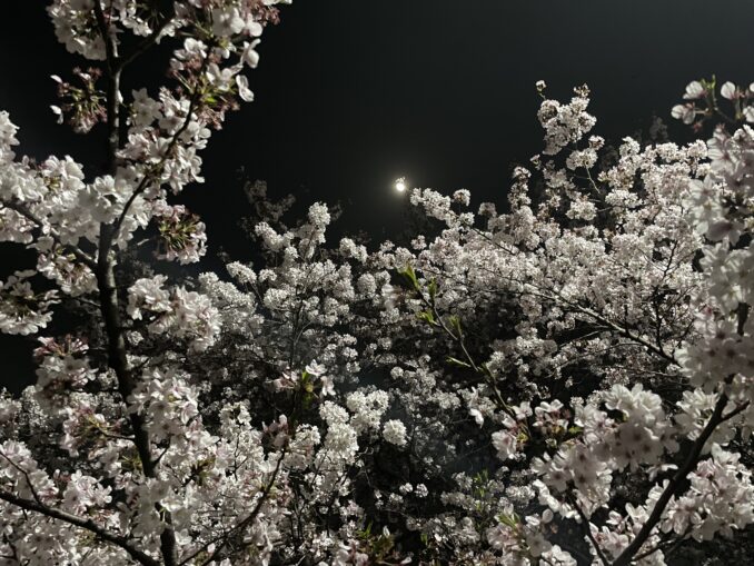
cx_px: 377
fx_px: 567
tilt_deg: +58.5
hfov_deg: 67.3
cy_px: 283
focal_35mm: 26
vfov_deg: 53.1
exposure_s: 1/13
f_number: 1.6
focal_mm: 4.2
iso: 500
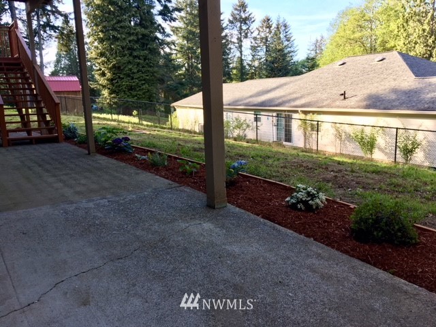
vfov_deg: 48.2
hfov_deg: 61.7
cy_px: 164
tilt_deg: -9.6
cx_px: 218
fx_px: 365
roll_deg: +2.0
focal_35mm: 29
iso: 25
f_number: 2.2
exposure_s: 1/130
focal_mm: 4.15
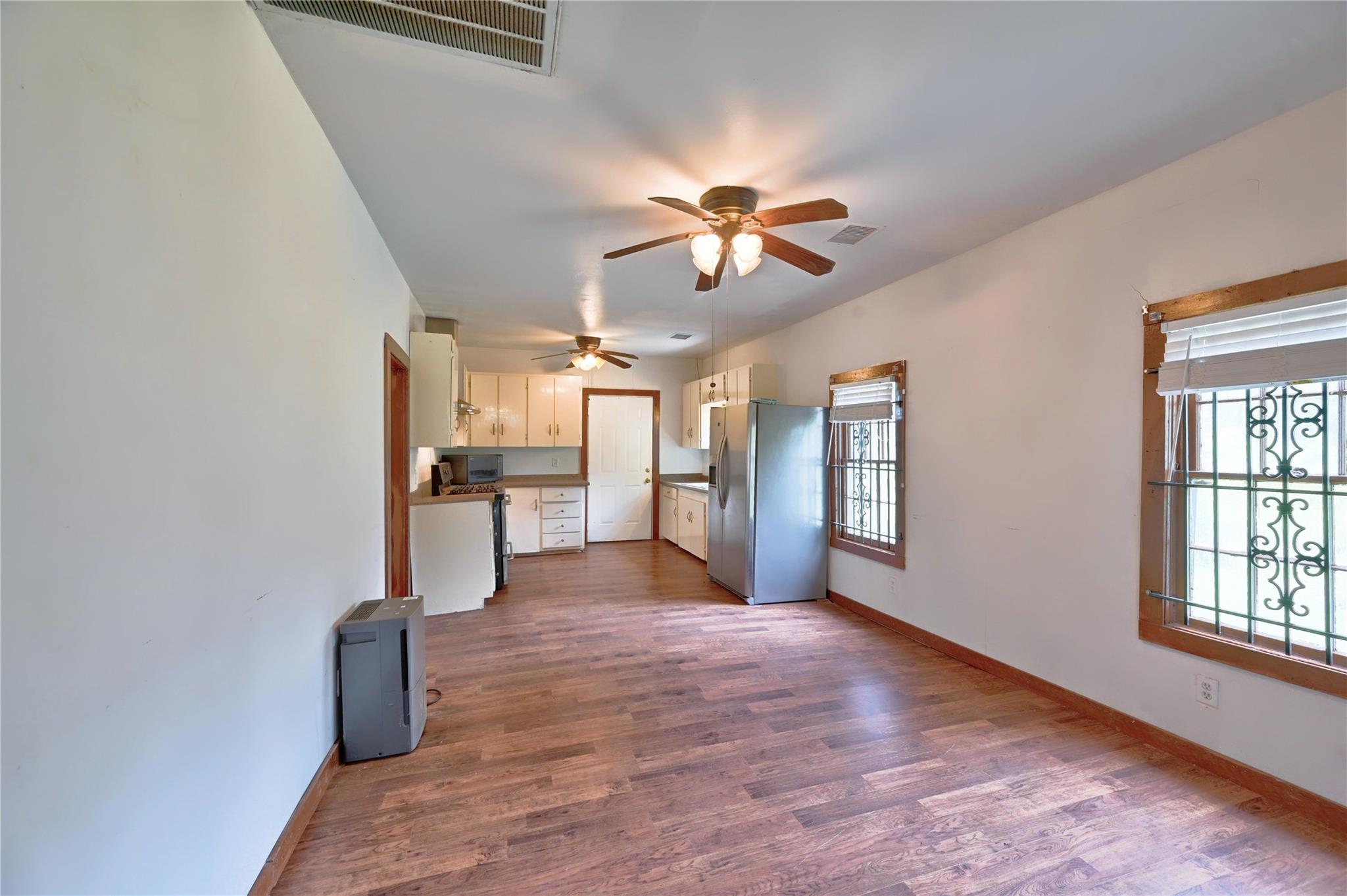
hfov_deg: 104.3
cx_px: 674
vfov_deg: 81.1
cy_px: 448
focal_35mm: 14
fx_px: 523
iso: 400
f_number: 8
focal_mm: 14
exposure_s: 1/5
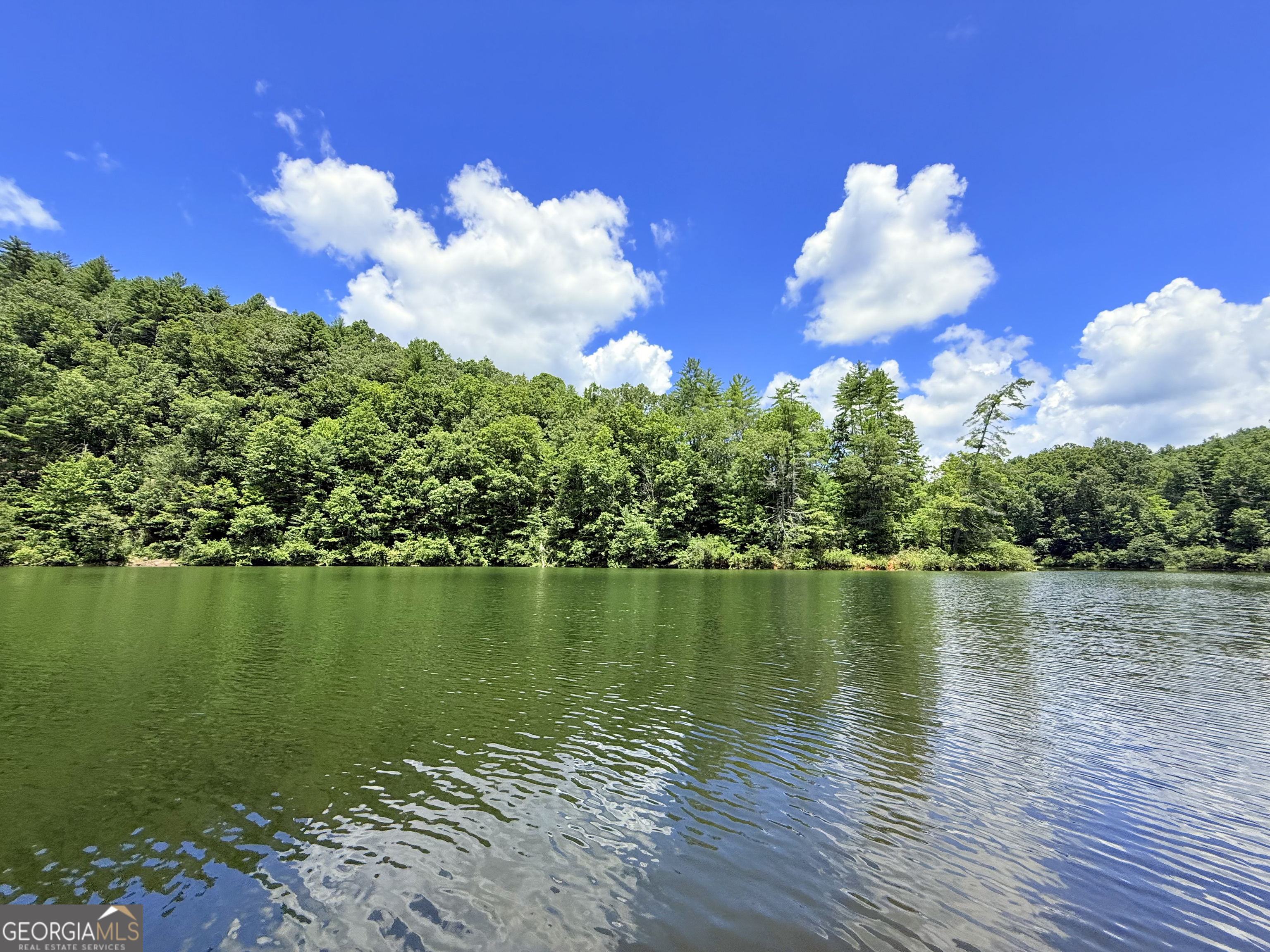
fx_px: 514
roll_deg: -0.7
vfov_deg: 85.7
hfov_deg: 102.1
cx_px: 635
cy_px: 476
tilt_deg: +10.6
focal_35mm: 14
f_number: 2.2
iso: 50
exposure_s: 1/1572
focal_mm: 2.22
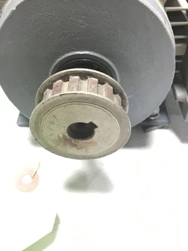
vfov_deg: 58.4
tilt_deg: -47.1
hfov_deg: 45.4
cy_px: 126
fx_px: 224
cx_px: 94
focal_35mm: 31
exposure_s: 1/30
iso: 25
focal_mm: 3.3
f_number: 2.4
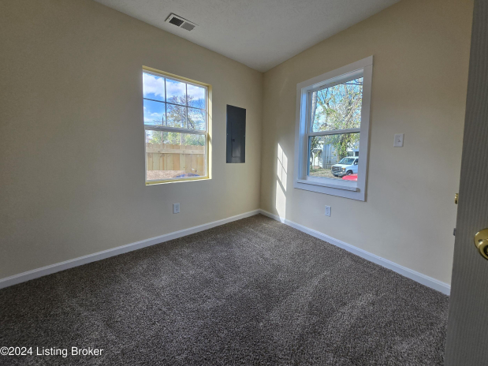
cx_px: 262
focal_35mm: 14
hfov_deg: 101.9
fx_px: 197
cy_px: 172
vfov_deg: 85.6
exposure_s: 1/120
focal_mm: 1.7
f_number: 2.2
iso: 50
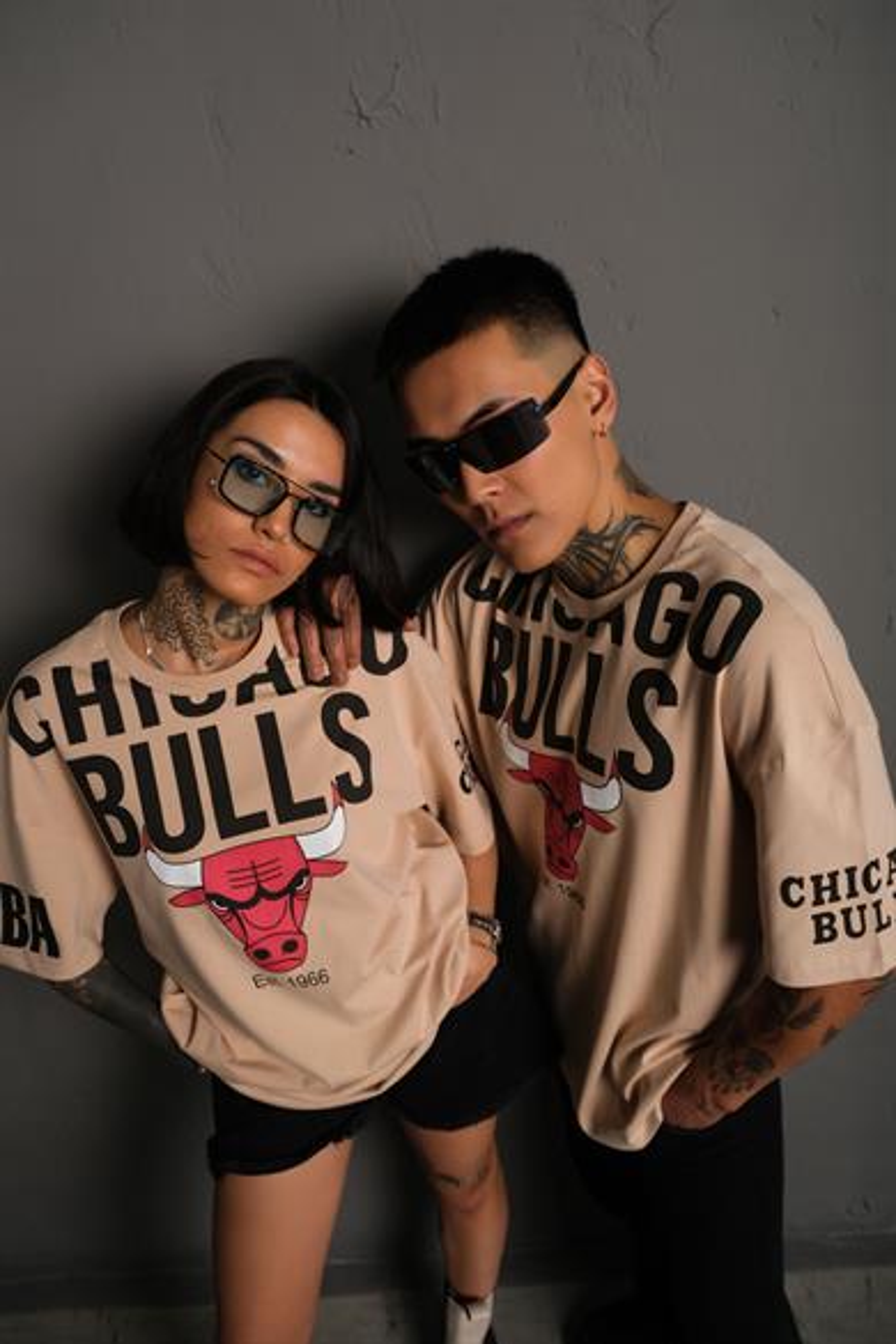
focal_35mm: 27
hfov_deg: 47.9
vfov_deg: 67.4
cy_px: 672
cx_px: 448
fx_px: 1008
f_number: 5
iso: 160
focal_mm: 18
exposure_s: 1/160
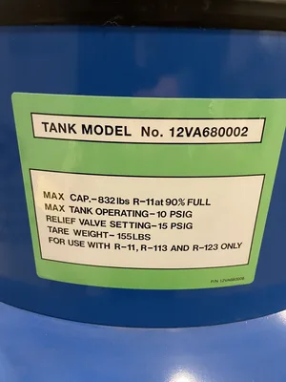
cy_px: 191
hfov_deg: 53.1
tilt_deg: -22.5
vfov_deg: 67.3
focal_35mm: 26
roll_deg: -0.9
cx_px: 143
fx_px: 286
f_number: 1.6
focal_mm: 4.2
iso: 500
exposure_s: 1/60
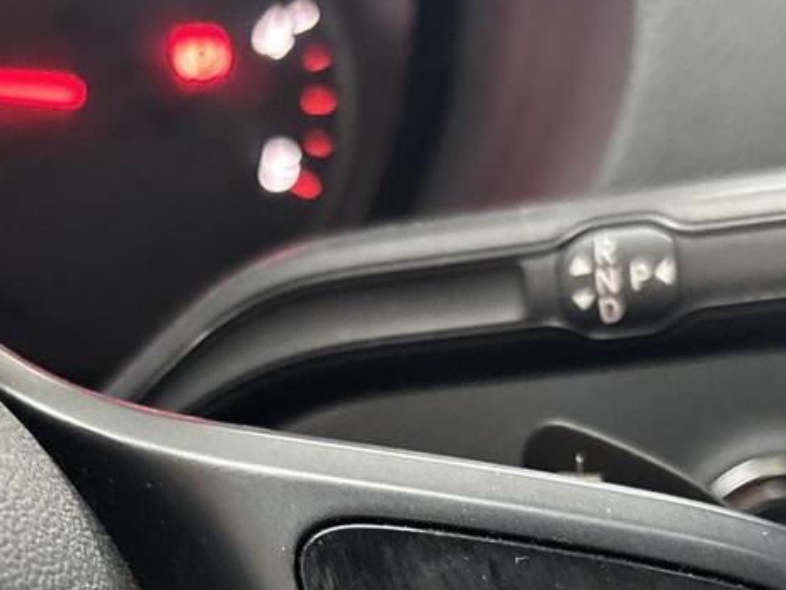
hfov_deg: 24.1
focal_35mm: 81
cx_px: 393
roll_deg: -4.9
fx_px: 1840
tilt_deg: -40.2
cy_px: 729
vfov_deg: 17.3
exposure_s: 1/33
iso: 640
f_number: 1.6
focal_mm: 5.96
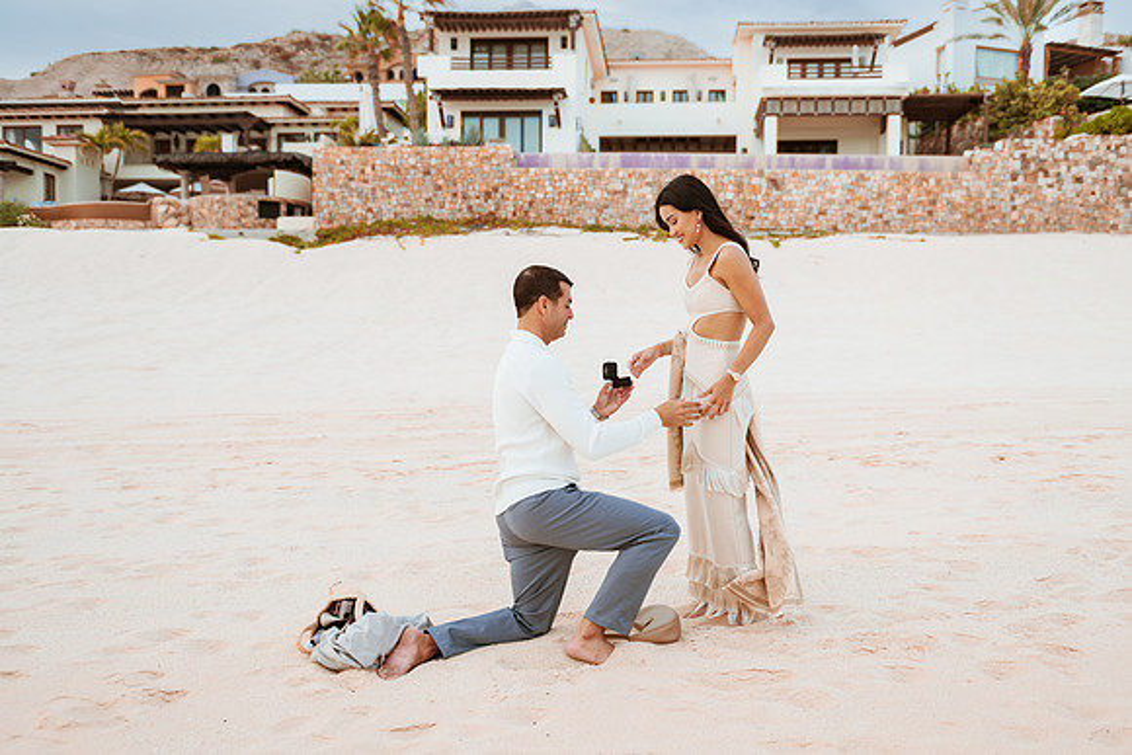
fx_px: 1055
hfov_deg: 56.4
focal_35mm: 34
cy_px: 396
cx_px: 594
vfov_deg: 39.4
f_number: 2.8
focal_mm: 31
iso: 250
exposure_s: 1/4000
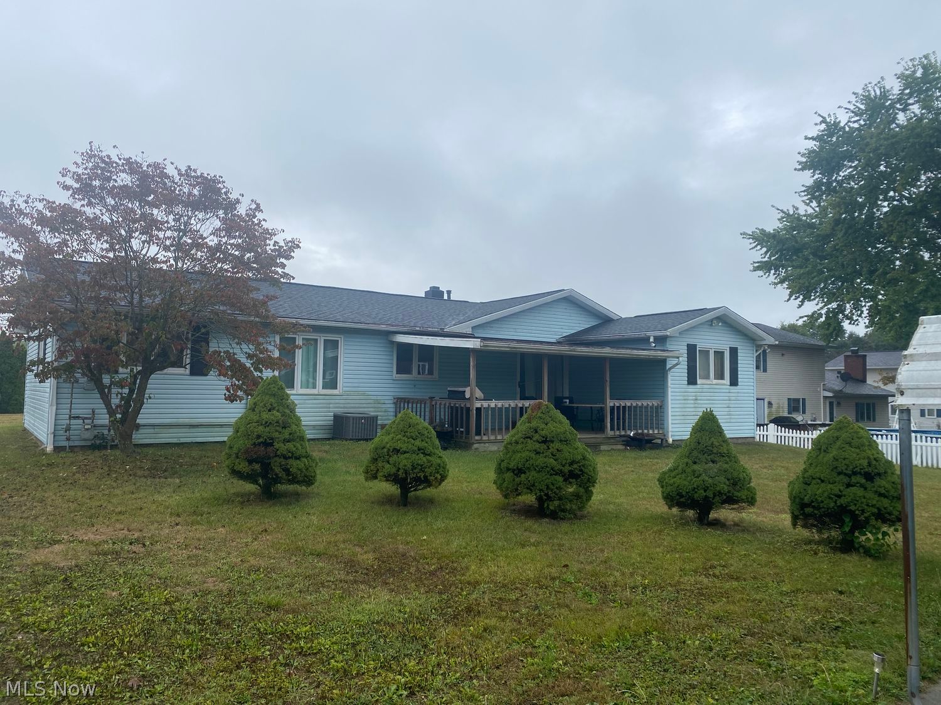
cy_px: 352
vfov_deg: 53.1
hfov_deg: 67.3
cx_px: 470
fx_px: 707
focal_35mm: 26
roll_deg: -1.2
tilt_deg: +1.0
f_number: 1.8
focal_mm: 4.25
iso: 32
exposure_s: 1/733
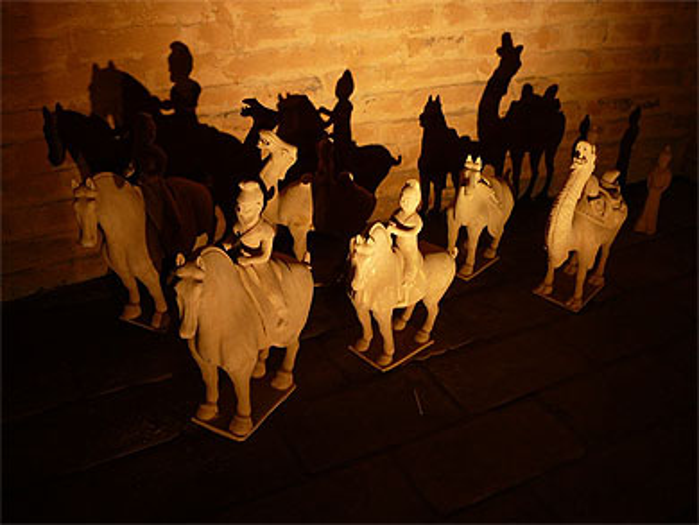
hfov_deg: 52.6
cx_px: 350
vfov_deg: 40.7
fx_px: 707
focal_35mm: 35
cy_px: 262
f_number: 2.8
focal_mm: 5.2
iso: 80
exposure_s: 1/1.6
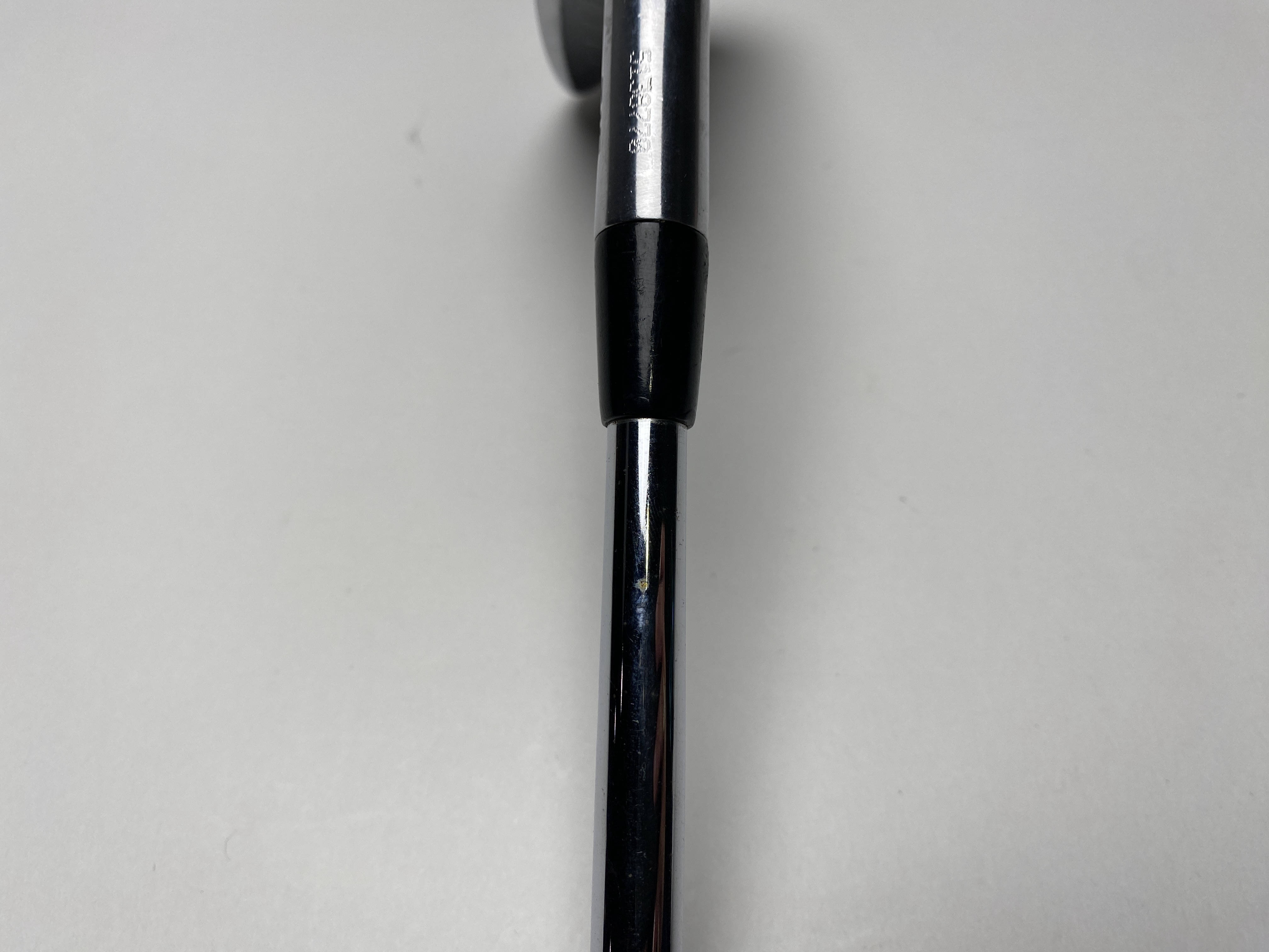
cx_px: 634
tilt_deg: -62.3
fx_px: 916
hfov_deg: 69.4
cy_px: 476
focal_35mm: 25
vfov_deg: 54.9
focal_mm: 4.25
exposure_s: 1/368
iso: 32
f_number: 1.8
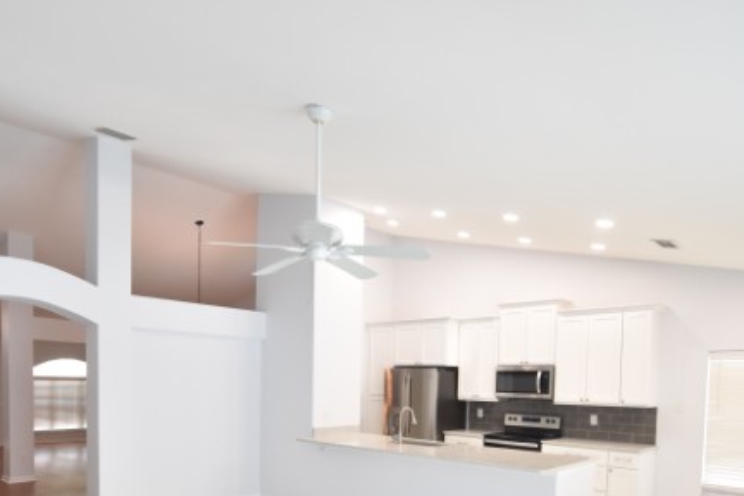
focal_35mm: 25
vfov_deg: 48.2
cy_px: 401
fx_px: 517
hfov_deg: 71.4
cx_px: 338
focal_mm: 10
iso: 800
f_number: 3.5
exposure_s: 1/125
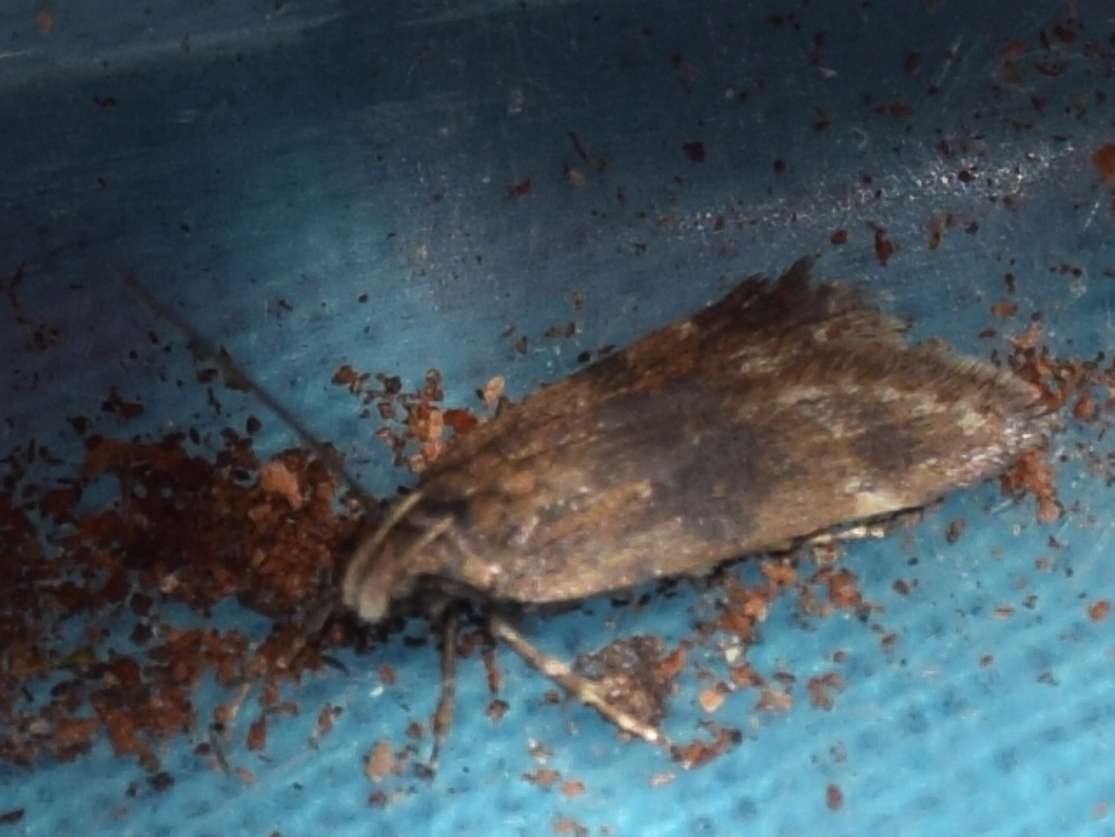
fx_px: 9760
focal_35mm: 303
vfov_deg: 4.9
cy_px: 406
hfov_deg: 6.5
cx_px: 592
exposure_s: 1/160
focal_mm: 140
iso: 100
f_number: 13
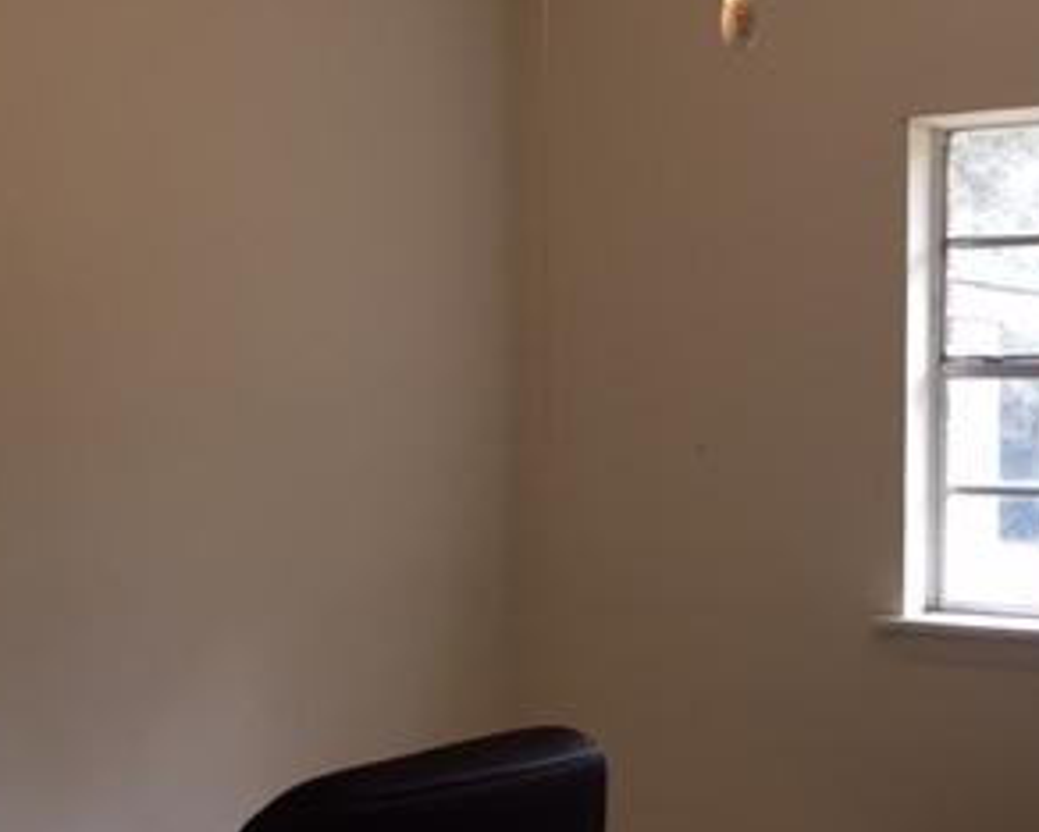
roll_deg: -1.4
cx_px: 633
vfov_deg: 24.5
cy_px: 558
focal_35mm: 62
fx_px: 1908
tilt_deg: -3.4
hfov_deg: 30.4
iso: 32
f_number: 2.2
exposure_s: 1/30
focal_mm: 4.15
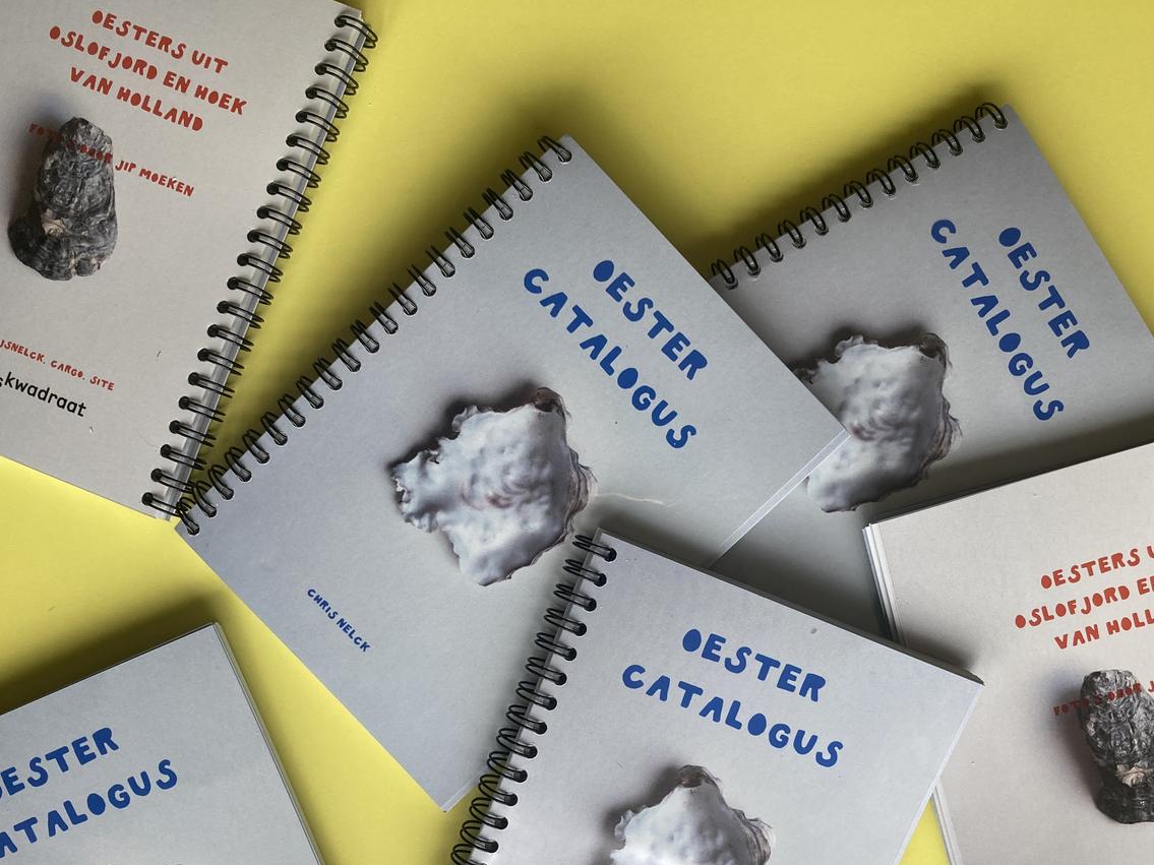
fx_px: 1233
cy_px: 570
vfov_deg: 38.3
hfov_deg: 50.1
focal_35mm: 37
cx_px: 600
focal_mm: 3.99
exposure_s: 1/121
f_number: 1.8
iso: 32
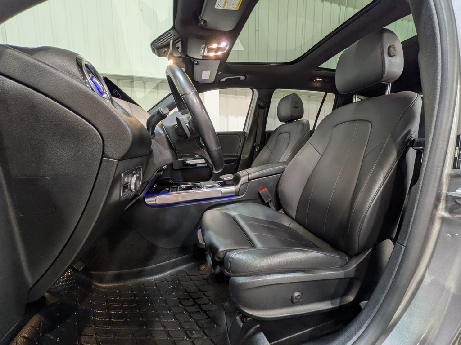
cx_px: 230
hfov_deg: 102.1
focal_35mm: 14
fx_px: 186
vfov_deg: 85.7
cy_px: 172
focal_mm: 1.83
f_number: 2.2
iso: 62
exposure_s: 1/24
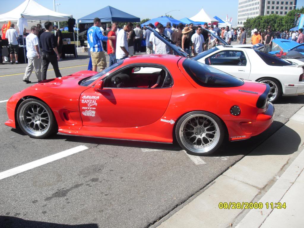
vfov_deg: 41.8
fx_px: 299
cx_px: 152
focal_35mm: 34
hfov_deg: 54.0
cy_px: 114
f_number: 7
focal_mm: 6.3
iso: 80
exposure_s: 1/180
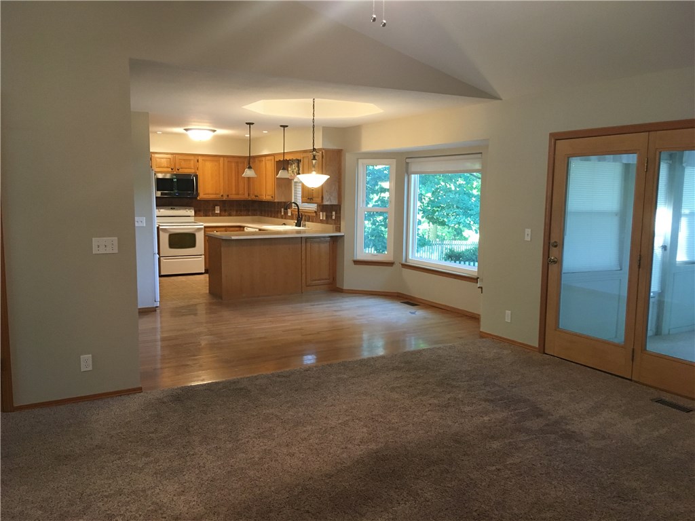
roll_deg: -1.3
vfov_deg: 48.2
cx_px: 348
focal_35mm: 29
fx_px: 582
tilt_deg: -7.6
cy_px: 260
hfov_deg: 61.7
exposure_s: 1/30
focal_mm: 4.15
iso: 160
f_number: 2.2
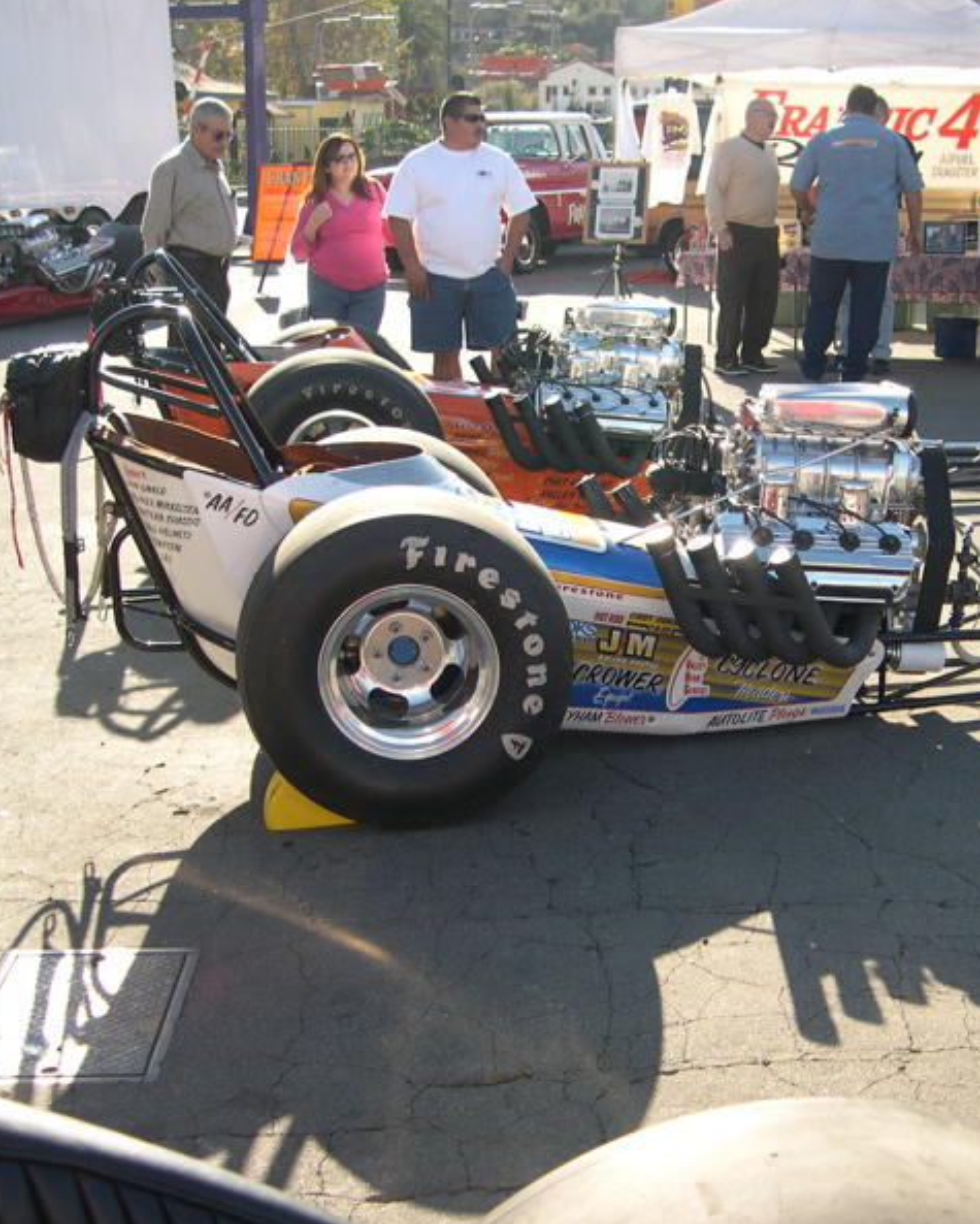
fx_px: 1811
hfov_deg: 30.0
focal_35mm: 50
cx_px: 679
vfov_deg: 37.3
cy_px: 613
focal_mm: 8
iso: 100
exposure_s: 1/490
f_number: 2.8
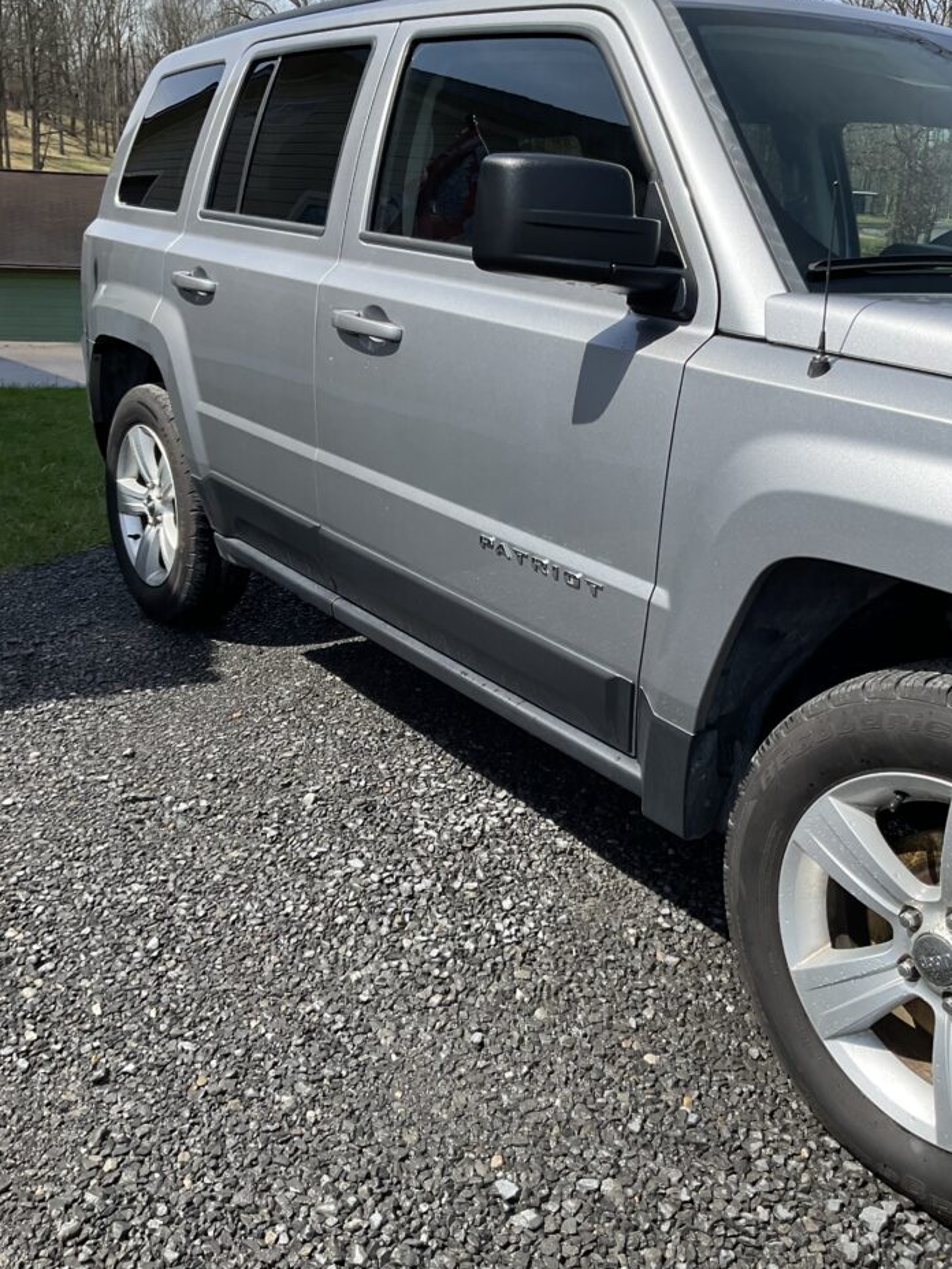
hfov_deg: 44.1
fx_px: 1173
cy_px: 574
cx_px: 523
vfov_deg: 56.7
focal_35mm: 32
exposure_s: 1/1195
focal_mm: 3
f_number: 1.8
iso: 16
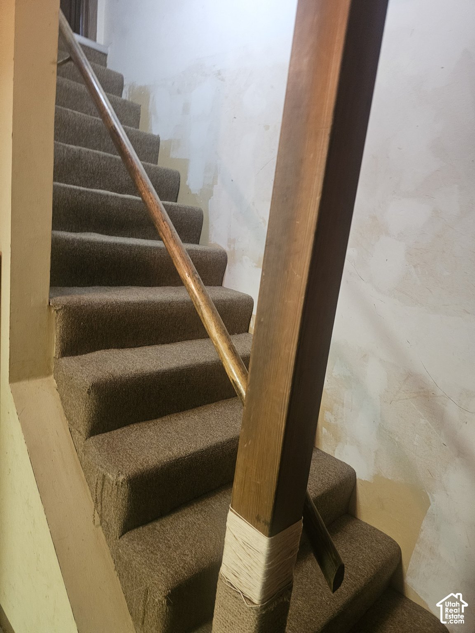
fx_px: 421
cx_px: 238
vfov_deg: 73.9
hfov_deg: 58.9
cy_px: 316
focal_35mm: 23
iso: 640
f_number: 1.7
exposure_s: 1/40
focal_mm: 6.3
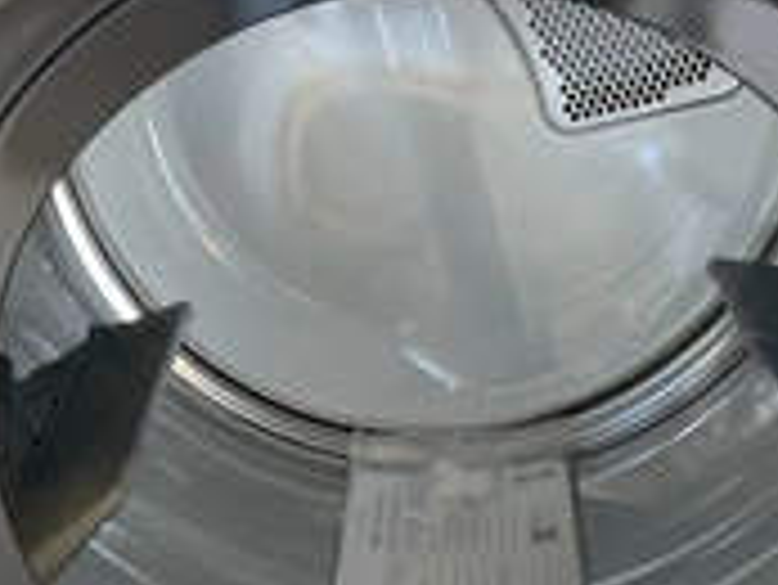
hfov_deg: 28.9
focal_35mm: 67
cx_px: 382
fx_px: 1507
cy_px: 508
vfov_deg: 21.5
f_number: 1.8
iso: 125
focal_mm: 3
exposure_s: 1/60
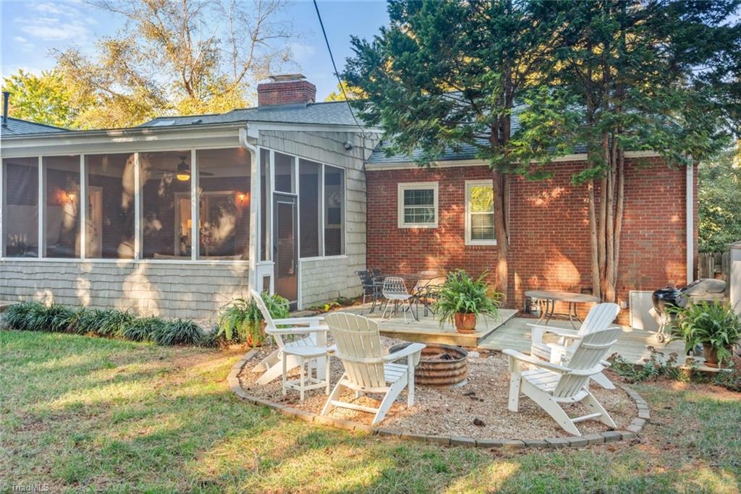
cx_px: 370
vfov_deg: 41.1
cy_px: 247
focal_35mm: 32
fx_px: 659
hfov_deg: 58.7
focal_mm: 32
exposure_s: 1/15
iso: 320
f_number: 7.1
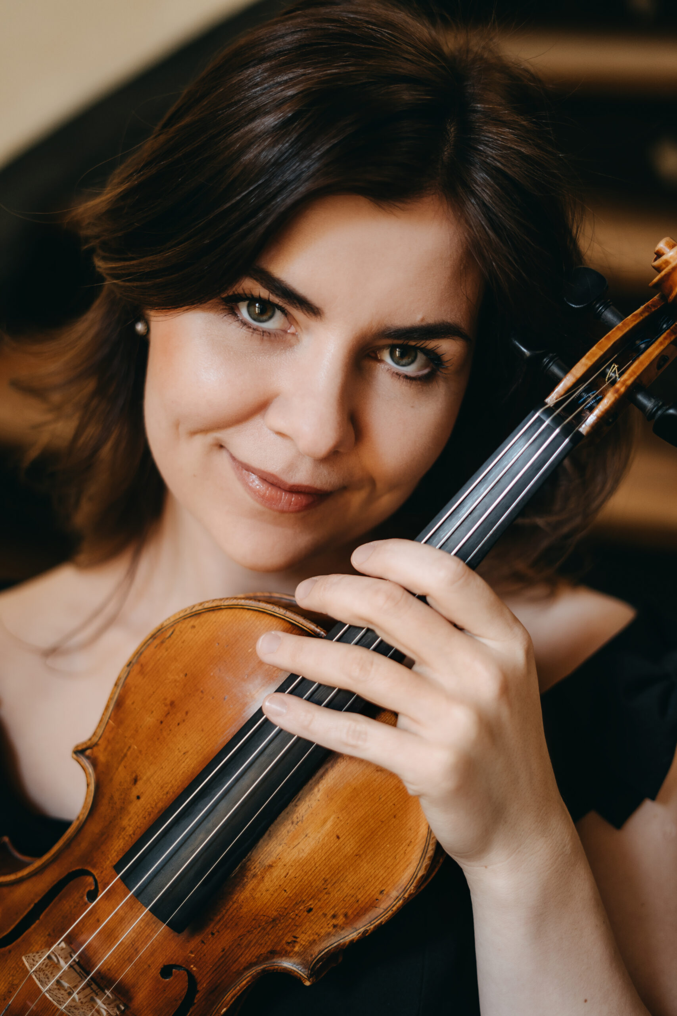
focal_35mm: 50
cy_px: 508
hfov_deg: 27.0
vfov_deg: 39.6
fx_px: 1410
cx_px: 338
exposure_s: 1/160
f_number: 1.8
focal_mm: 50
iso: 400
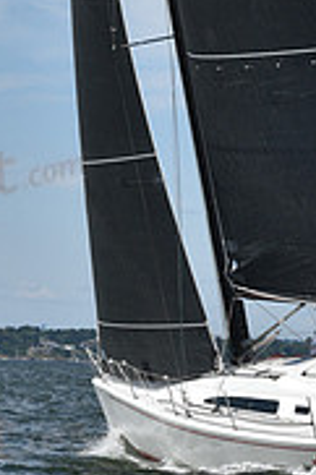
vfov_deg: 9.2
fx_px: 2942
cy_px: 31
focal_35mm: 223
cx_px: 221
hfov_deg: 6.1
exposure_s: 1/1000
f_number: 10
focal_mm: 70
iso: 320
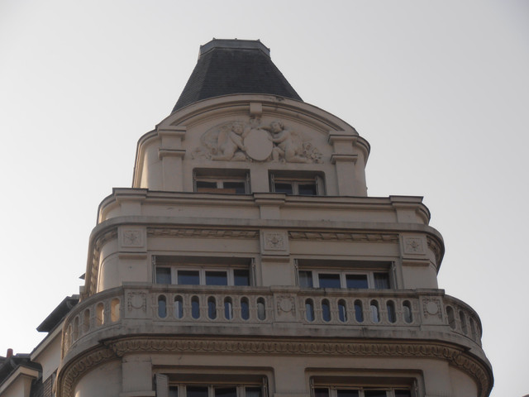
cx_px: 264
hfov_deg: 14.3
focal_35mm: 138
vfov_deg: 10.7
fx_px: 2109
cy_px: 198
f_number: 5.8
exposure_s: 1/500
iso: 80
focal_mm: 24.39
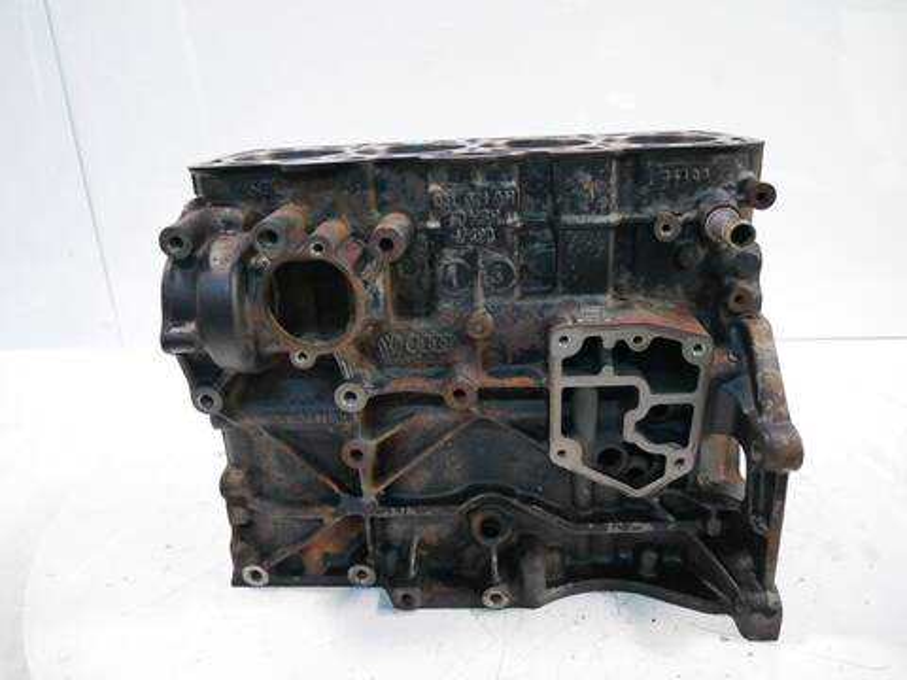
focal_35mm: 24
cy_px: 340
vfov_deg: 56.8
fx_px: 629
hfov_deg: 71.6
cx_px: 454
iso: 1250
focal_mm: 12
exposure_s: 1/60
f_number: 3.5
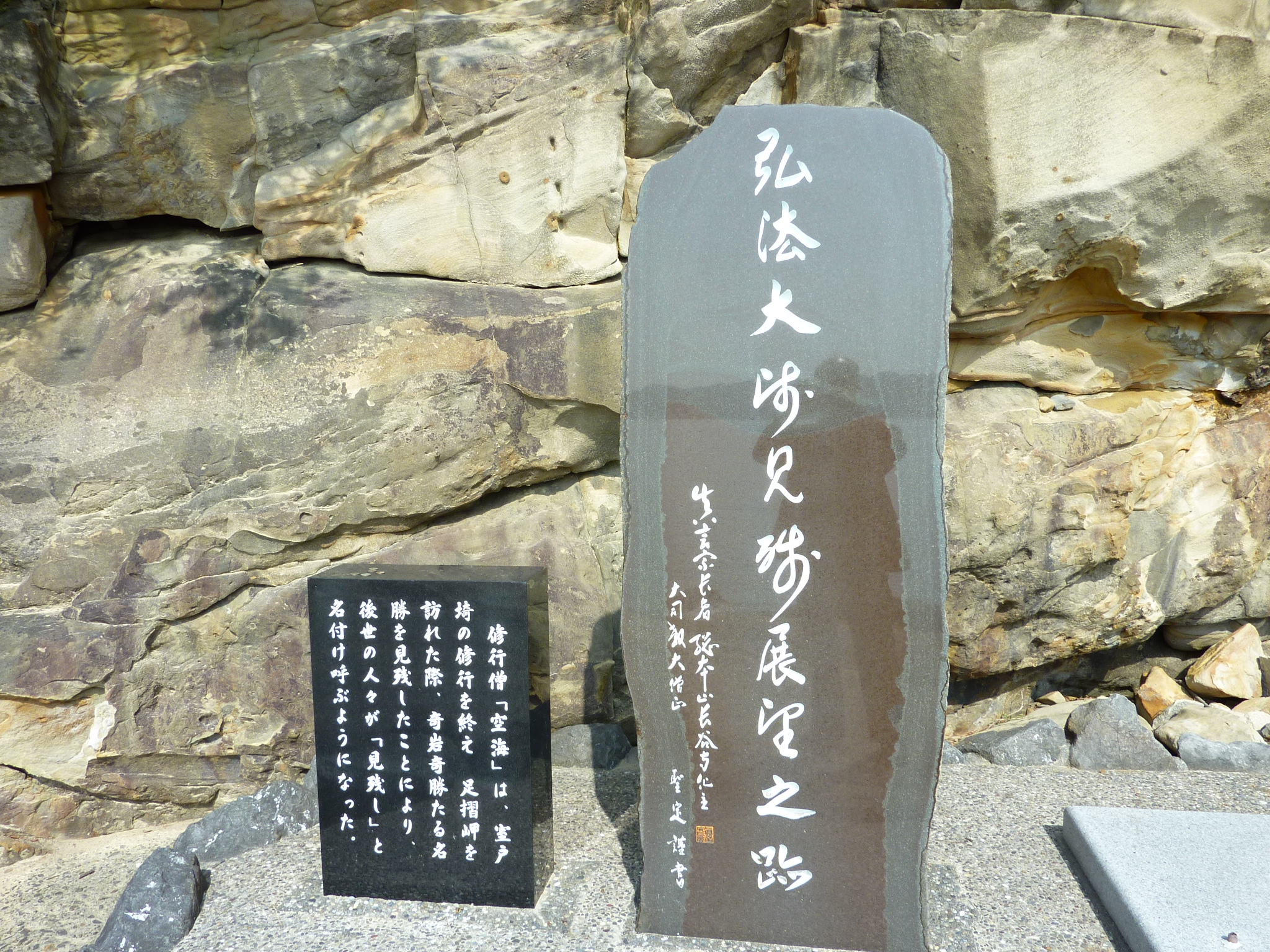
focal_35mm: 25
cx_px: 635
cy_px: 476
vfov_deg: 54.9
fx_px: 917
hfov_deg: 69.4
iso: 80
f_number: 4
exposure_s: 1/320
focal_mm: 4.1
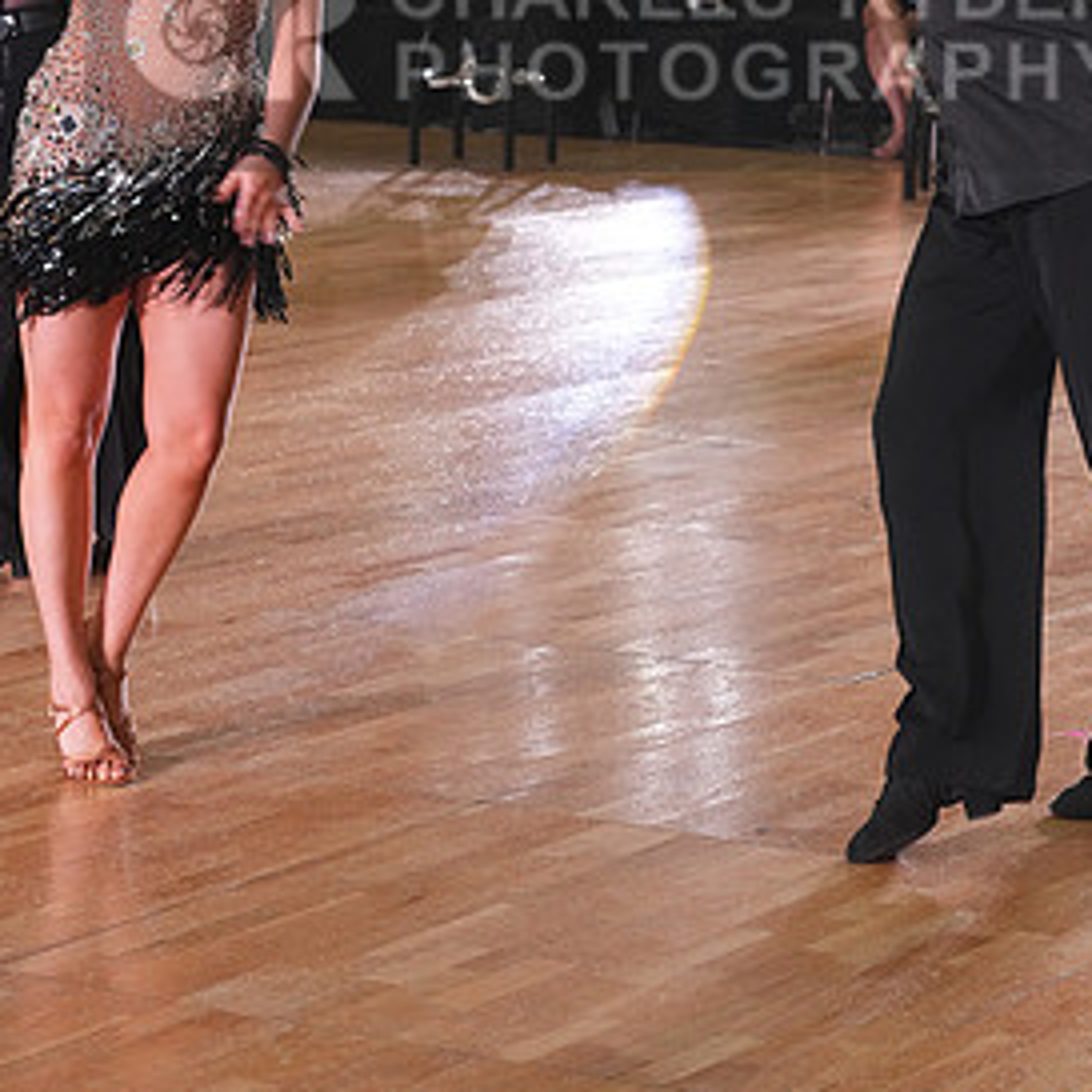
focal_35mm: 128
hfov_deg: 13.6
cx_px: 638
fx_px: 4568
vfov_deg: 13.5
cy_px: 40
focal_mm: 71
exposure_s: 1/200
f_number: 6.3
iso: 3200
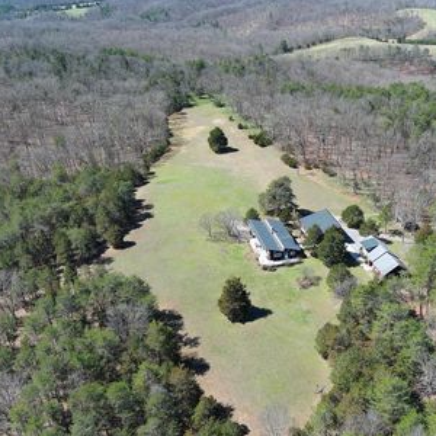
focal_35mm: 41
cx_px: 280
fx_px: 584
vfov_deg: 40.9
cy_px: 216
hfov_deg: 40.5
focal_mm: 10.57
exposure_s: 1/442
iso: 100
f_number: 2.8
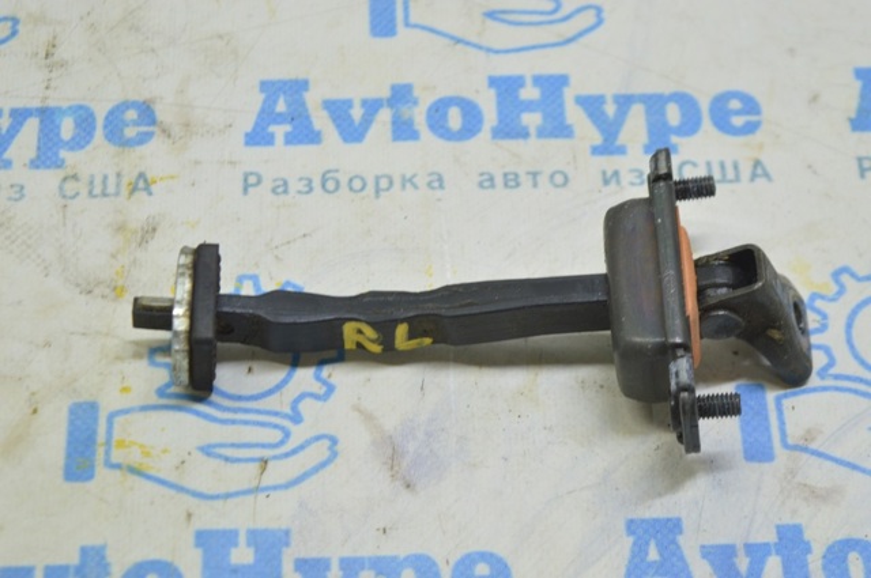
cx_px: 436
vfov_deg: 16.5
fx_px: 1993
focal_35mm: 82
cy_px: 289
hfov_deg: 24.6
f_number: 5.6
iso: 400
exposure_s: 1/20
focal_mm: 55
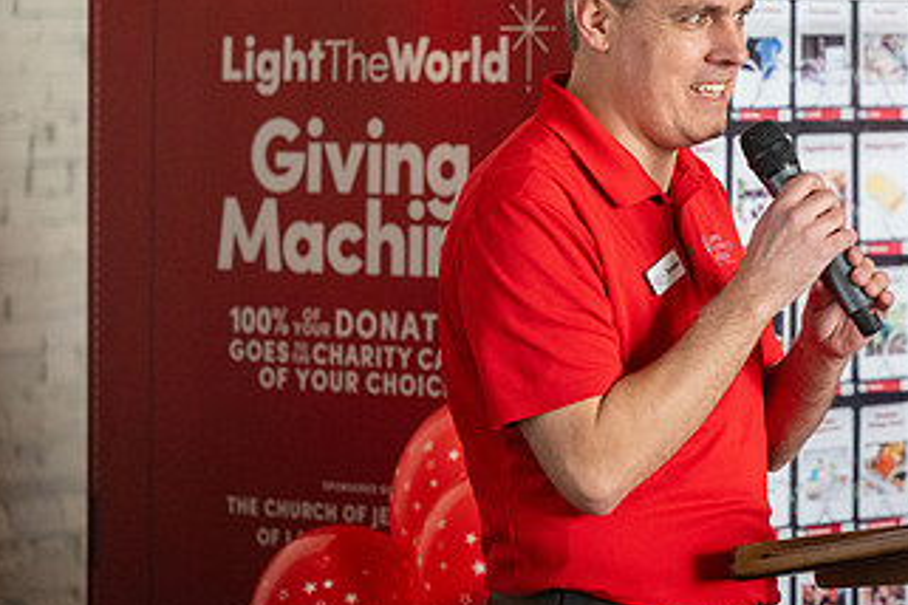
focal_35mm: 217
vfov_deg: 6.3
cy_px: 242
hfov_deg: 9.4
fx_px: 5473
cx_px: 798
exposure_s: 1/500
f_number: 2.8
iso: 1600
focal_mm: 120
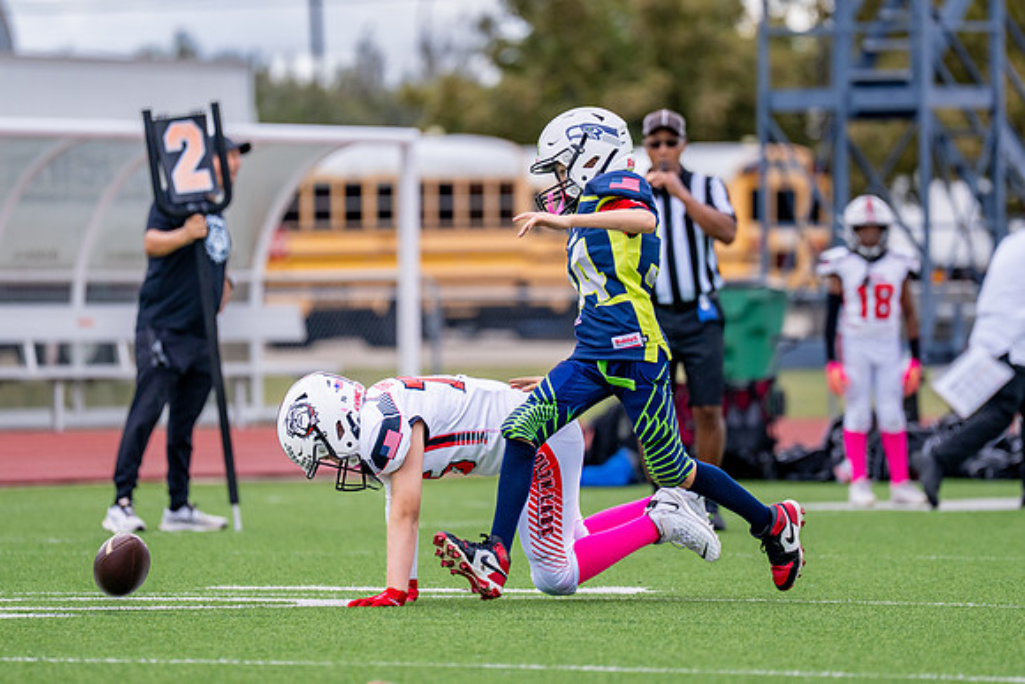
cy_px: 342
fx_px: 8669
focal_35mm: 304
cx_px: 557
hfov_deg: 6.8
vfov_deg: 4.5
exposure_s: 1/2500
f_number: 2.8
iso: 320
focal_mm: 200
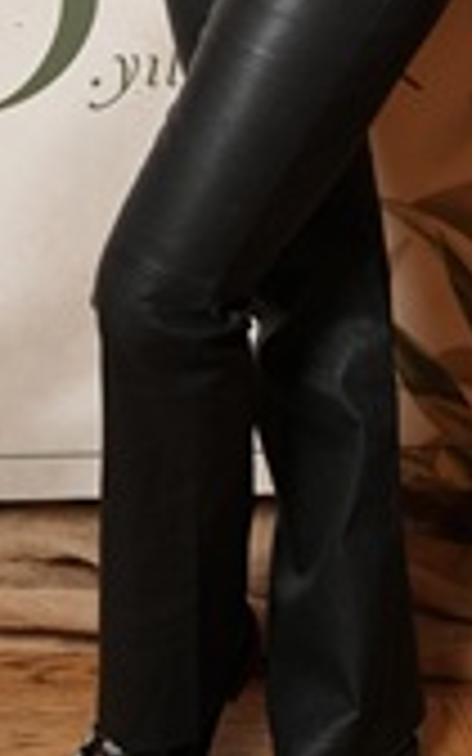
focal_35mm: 135
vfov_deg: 14.2
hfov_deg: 9.7
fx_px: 2788
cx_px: 274
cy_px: -459
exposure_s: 1/125
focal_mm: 29.1
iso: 800
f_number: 4
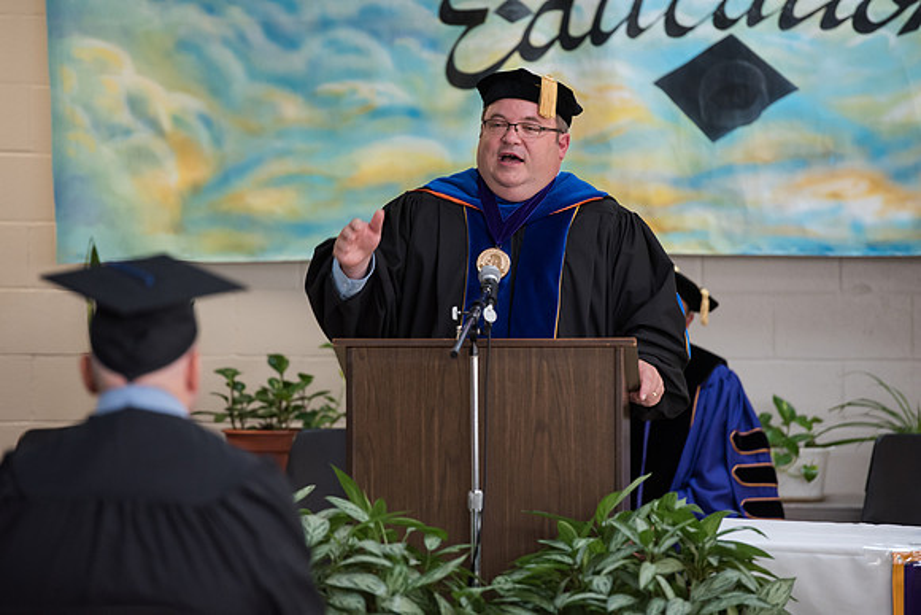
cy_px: 308
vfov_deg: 7.2
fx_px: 4862
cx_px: 460
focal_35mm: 190
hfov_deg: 10.8
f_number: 4
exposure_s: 1/200
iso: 2000
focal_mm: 190
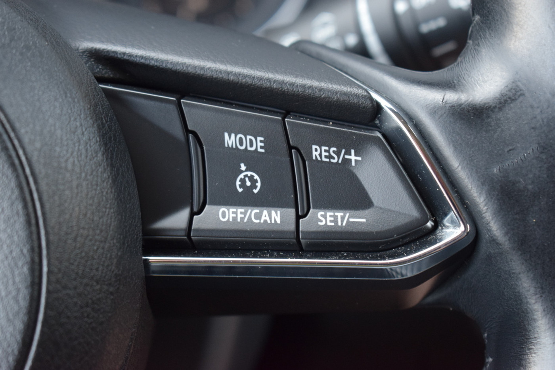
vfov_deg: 17.5
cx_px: 278
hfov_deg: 26.0
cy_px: 185
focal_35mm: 78
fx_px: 1202
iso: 1400
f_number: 5.6
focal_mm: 52
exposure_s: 1/60
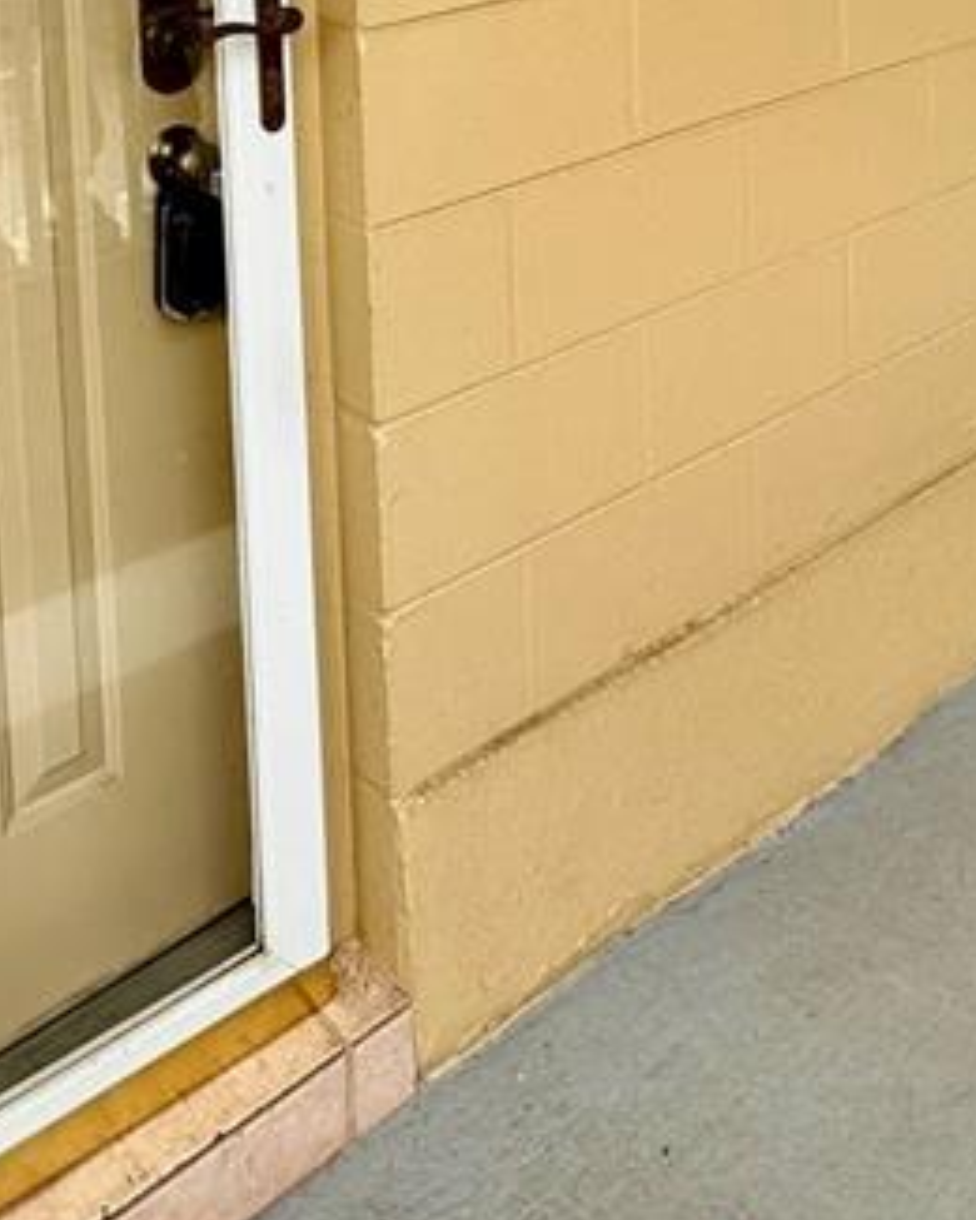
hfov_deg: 34.6
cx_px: 338
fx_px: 1553
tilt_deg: -4.3
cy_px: -184
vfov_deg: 35.4
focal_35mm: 43
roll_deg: +2.4
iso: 40
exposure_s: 1/636
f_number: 2.2
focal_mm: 2.22
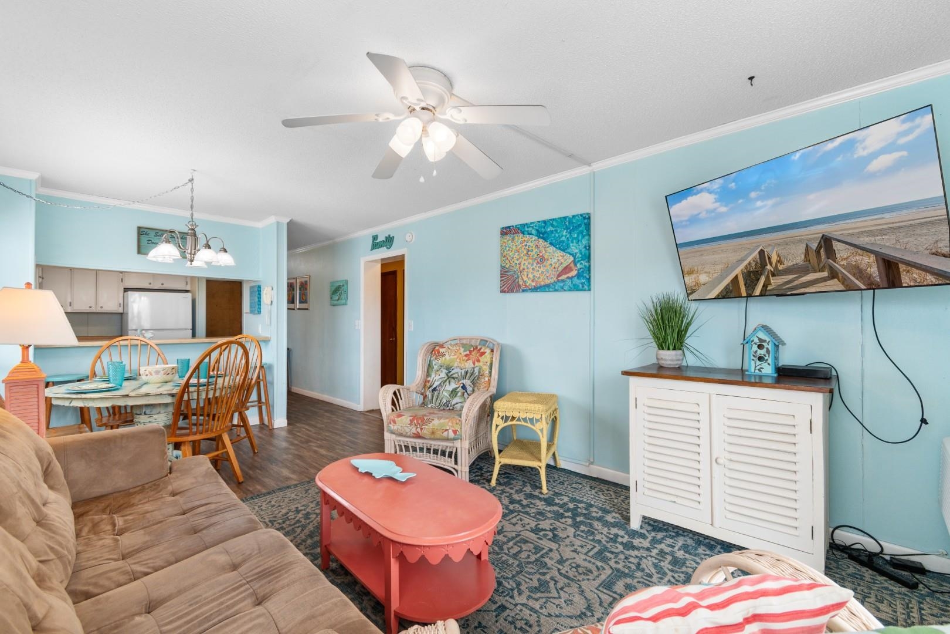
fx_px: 396
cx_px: 475
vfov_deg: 77.3
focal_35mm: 15
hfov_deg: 100.4
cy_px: 317
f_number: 4.5
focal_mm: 10
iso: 100
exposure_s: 1/30
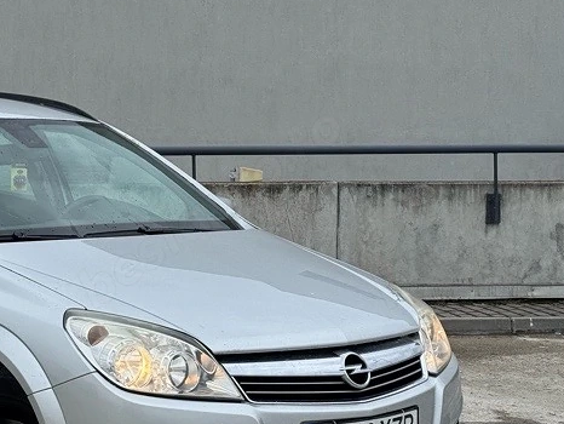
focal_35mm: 103
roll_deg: +0.4
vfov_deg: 14.4
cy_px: 223
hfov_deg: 18.6
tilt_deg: -4.5
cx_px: 15
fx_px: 1679
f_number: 1.78
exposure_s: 1/1094
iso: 64
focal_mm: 6.76
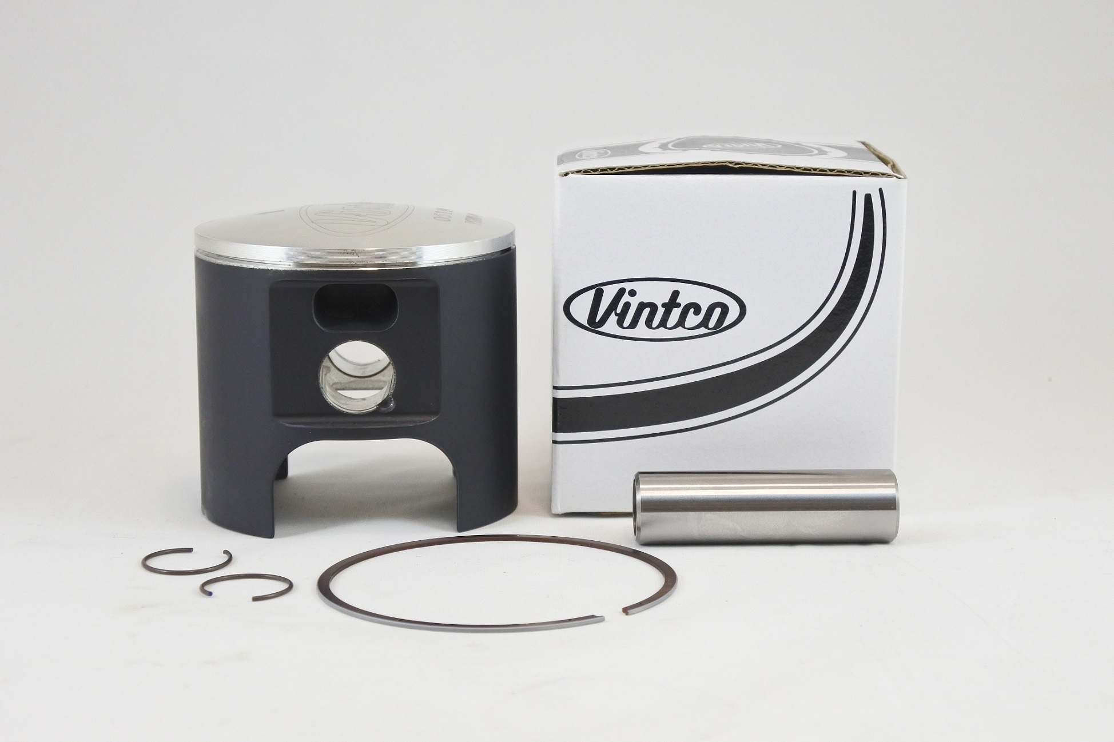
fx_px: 1887
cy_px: 371
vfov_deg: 22.3
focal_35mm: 61
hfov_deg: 32.9
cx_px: 557
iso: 720
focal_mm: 22.7
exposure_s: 1/125
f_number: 5
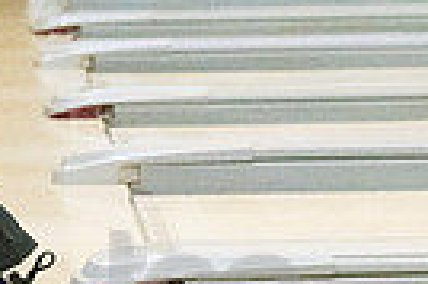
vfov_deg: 4.5
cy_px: -104
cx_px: -246
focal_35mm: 303
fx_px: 3598
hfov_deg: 6.7
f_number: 4.5
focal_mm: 70
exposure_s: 1/1000
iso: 10000
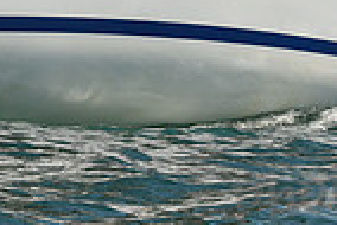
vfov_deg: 1.7
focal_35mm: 819
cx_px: 109
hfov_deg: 2.5
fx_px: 7674
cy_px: -162
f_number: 8
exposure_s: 1/1000
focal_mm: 200
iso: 250
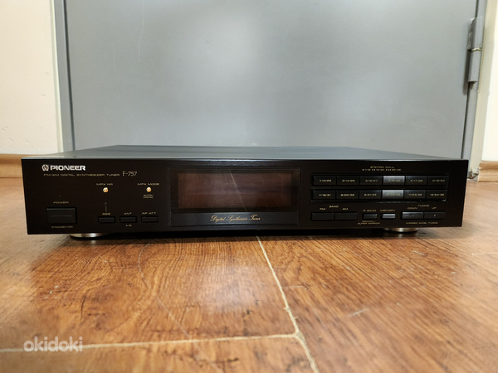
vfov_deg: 58.9
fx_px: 331
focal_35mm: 23
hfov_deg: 73.9
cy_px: 186
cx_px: 249
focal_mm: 5.4
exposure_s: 1/50
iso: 640
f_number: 1.8
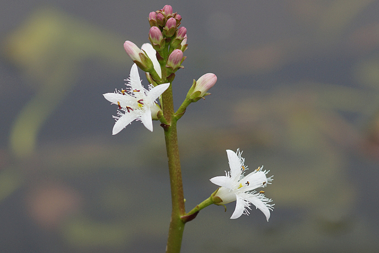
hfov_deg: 13.7
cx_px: 190
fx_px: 1579
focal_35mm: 150
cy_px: 126
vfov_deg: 9.1
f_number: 5
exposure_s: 1/160
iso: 160
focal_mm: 100
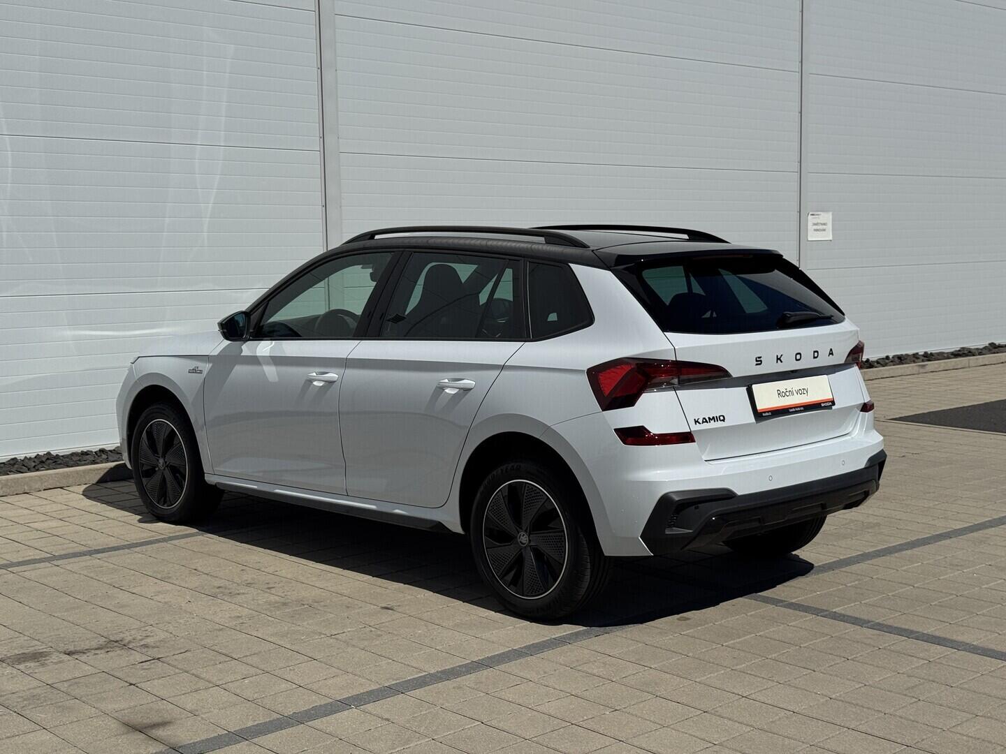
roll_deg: +0.8
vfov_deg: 30.3
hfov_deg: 39.7
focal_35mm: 48
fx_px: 1395
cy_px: 377
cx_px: 503
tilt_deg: -4.8
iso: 80
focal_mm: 6.76
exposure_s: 1/15385
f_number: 1.78
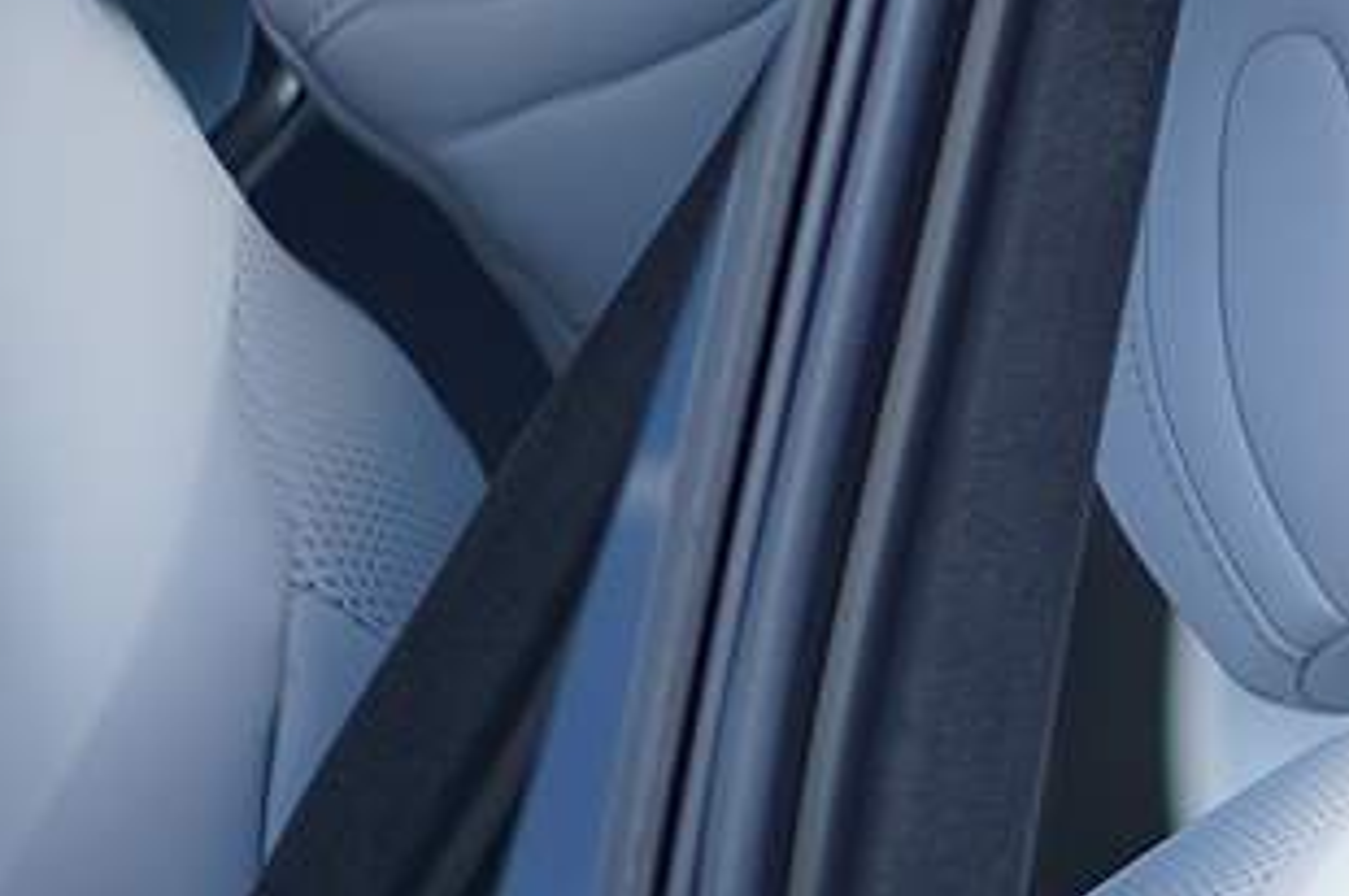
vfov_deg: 2.8
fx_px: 18491
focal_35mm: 494
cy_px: 1840
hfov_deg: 4.2
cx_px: 1893
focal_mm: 85
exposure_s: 1/1000
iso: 100
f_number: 2
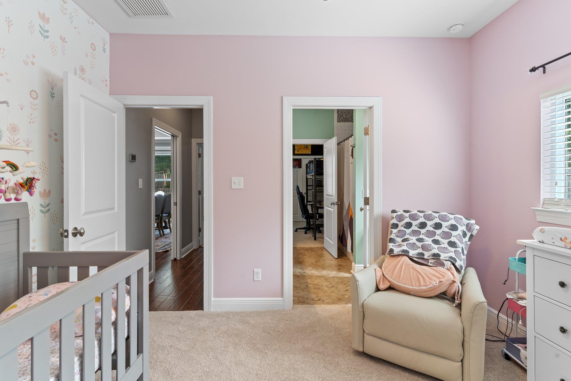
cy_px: 190
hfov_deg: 93.3
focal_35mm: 17
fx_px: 270
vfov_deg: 70.4
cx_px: 286
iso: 100
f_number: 9
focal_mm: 17
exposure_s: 2.5
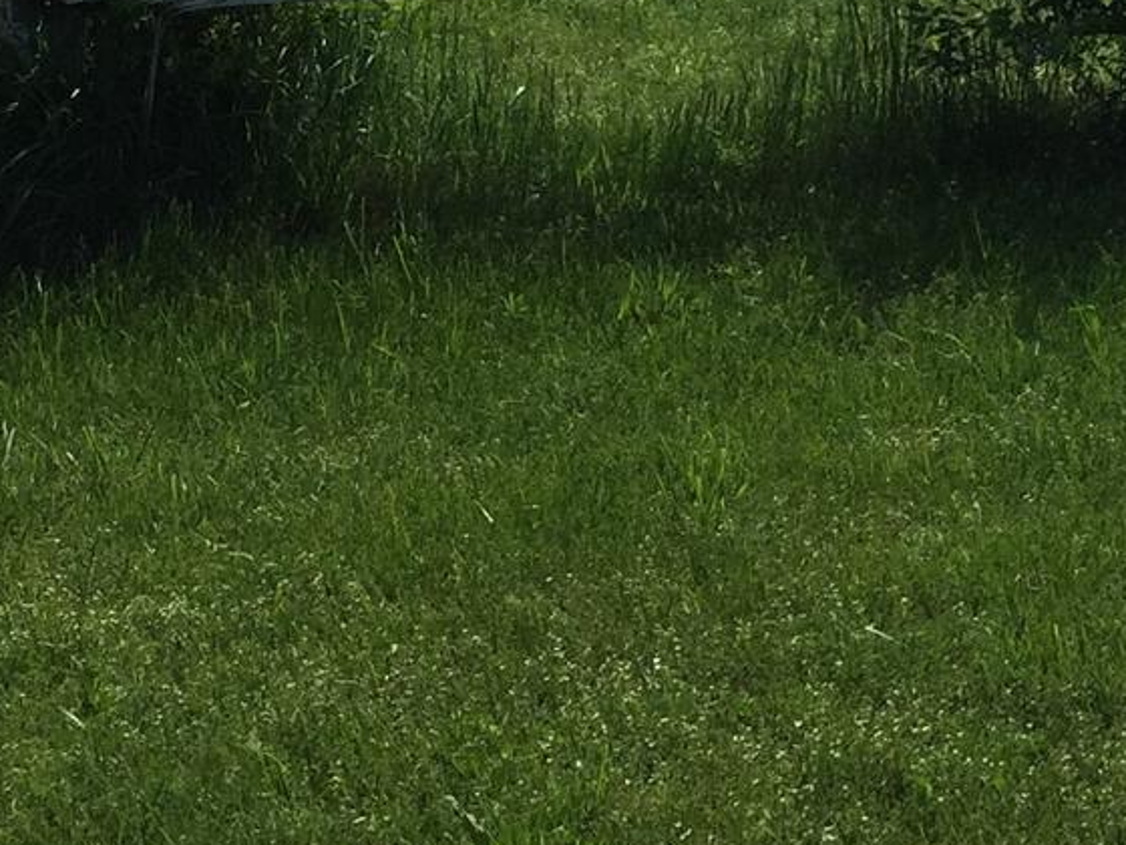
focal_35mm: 106
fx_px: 3448
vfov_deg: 13.5
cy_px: -189
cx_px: 1080
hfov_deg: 18.2
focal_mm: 4.15
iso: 32
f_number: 2.2
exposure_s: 1/4405
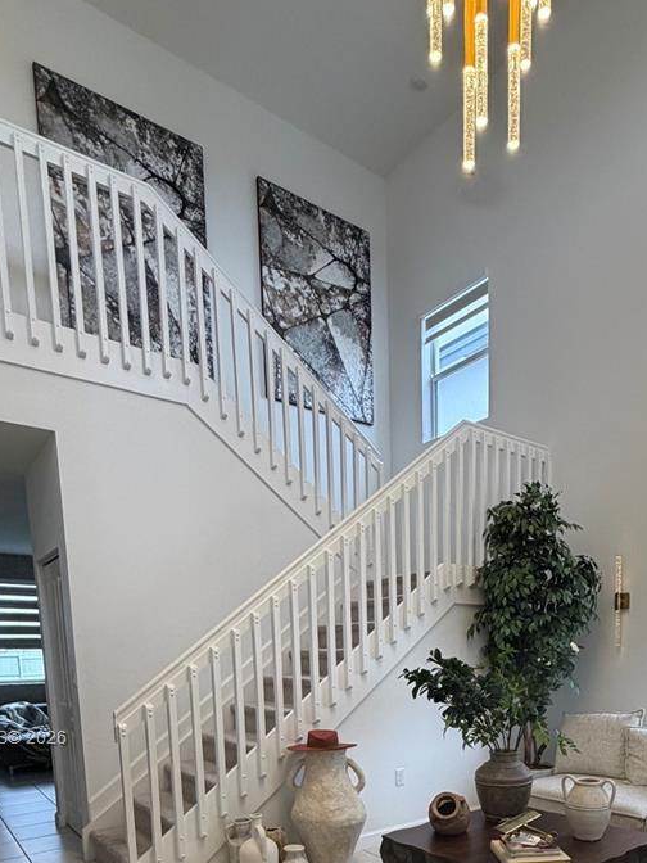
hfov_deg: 54.2
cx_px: 407
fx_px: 623
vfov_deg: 61.1
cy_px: 740
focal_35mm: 25
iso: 250
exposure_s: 1/120
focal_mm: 2.22
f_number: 2.2
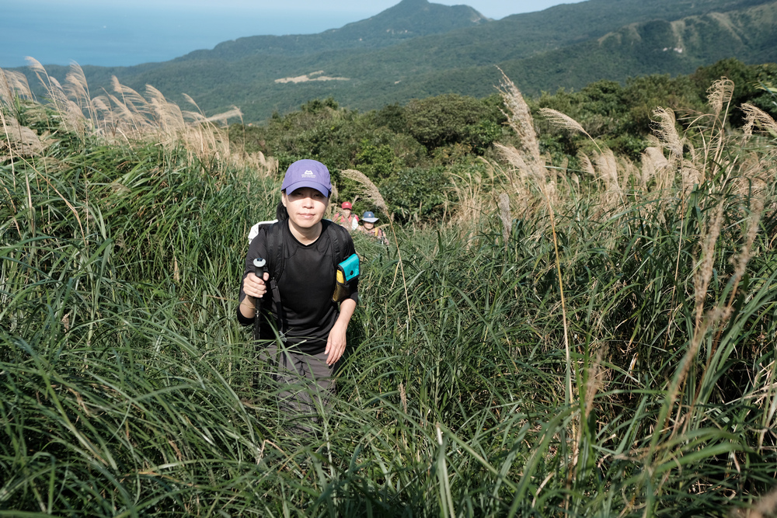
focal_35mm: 35
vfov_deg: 37.9
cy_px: 259
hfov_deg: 54.4
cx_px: 388
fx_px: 755
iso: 250
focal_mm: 23
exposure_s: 1/1400
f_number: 4
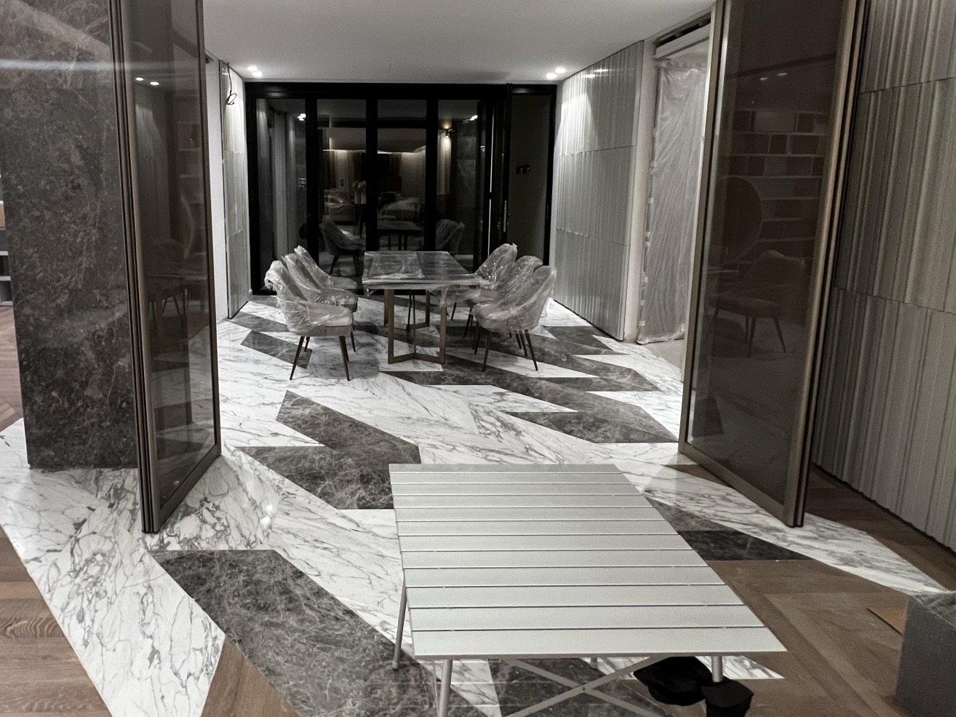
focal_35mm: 19
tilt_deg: -9.0
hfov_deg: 83.5
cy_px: 268
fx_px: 525
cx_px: 376
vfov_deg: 67.6
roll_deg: -0.5
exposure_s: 1/60
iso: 250
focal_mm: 1.57
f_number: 1.8
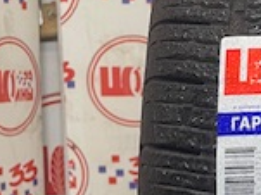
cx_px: 506
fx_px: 829
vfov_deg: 13.4
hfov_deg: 14.9
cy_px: 129
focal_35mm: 110
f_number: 1.6
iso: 100
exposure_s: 1/50
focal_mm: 4.2
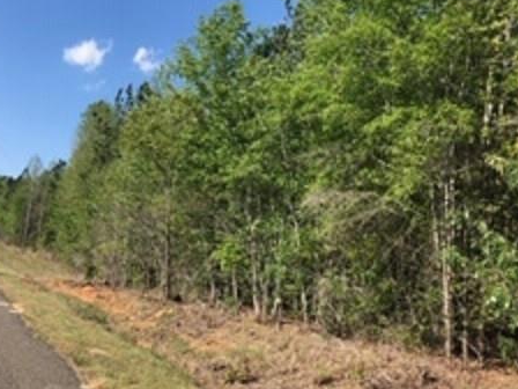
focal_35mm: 40
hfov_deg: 46.8
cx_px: 262
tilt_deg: +9.6
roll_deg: -2.6
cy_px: 167
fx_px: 599
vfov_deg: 35.9
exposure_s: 1/1372
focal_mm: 3.99
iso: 20
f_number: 1.8
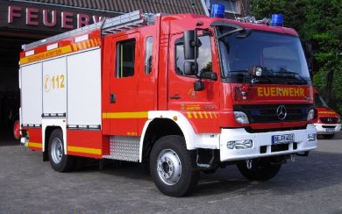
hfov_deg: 40.3
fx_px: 466
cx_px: 173
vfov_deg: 25.9
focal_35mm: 50
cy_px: 105
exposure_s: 1/320
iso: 64
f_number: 3.1
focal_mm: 7.6
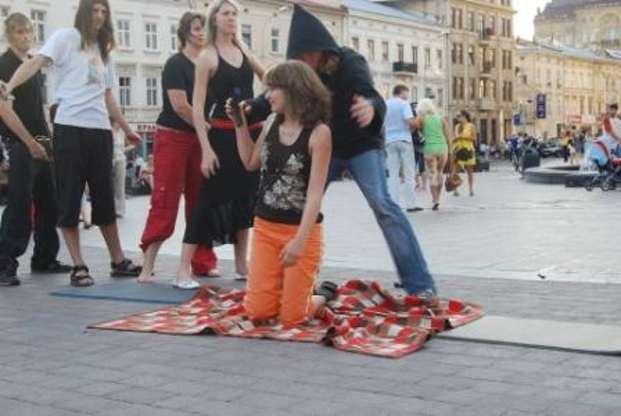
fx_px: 907
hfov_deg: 37.8
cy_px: 208
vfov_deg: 25.8
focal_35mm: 52
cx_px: 310
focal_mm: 35
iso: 200
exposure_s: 1/60
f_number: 7.1
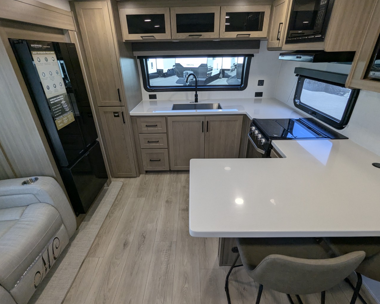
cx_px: 190
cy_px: 153
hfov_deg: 89.6
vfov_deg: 77.0
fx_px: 191
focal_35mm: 17
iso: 190
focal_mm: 2.35
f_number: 2.2
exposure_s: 1/189
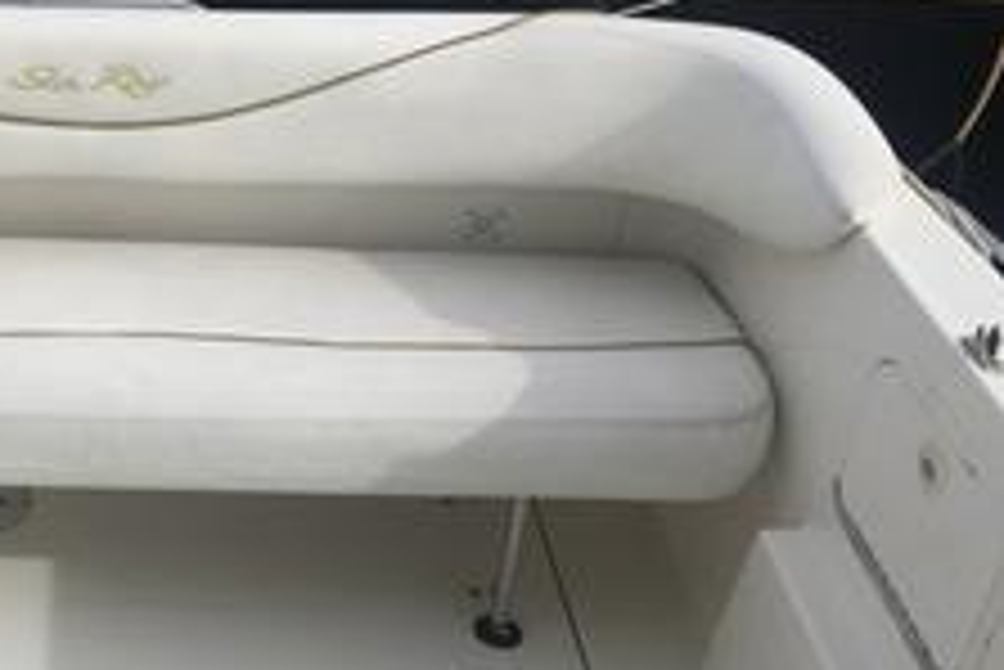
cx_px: 9
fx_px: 1674
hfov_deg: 31.0
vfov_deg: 22.6
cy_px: 236
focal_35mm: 60
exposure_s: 1/3300
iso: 32
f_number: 2.2
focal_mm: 4.15
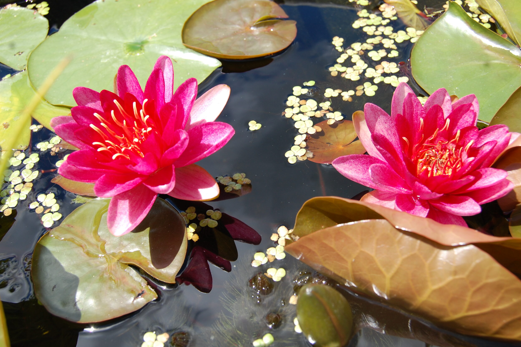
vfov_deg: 33.4
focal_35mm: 40
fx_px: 579
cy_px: 171
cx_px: 264
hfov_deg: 48.5
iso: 200
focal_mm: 26
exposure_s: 1/250
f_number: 8
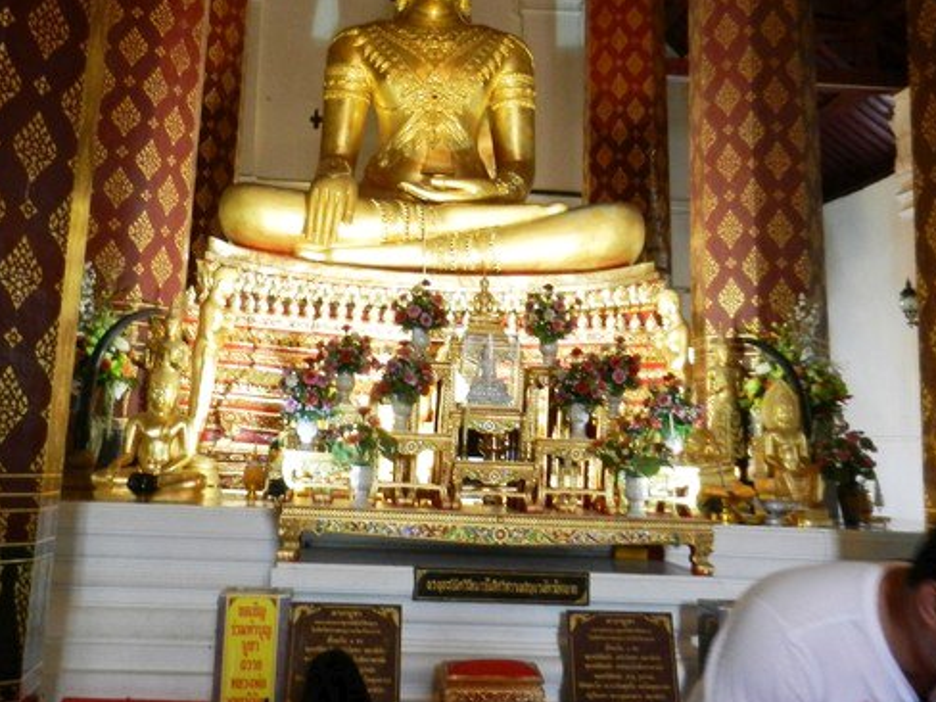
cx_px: 441
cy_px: 219
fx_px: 1109
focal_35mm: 41
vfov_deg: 34.7
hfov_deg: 45.8
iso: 400
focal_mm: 4.5
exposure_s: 1/25
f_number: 3.5
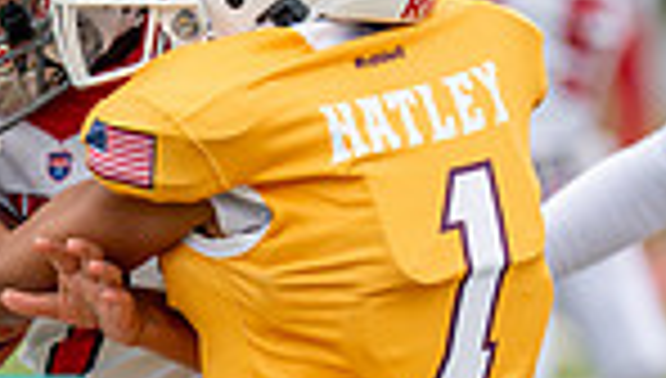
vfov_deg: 1.1
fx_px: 19273
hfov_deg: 2.0
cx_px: 98
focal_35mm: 1089
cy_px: 480
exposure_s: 1/3200
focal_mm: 200
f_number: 2.8
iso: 250
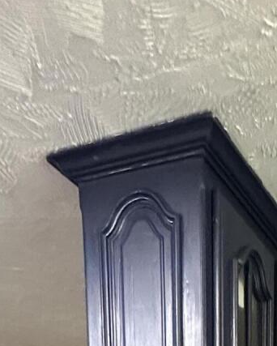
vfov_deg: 19.2
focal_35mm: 64
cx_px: 263
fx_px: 655
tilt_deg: -10.3
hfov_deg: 23.1
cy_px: 673
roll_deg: -0.7
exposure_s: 1/60
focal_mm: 2.22
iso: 800
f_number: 2.2
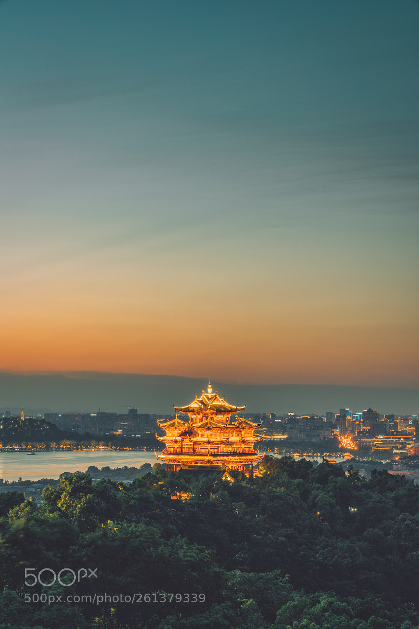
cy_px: 314
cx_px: 210
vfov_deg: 28.8
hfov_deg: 19.5
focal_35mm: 70
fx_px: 1222
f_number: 11
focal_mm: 70
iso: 100
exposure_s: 2
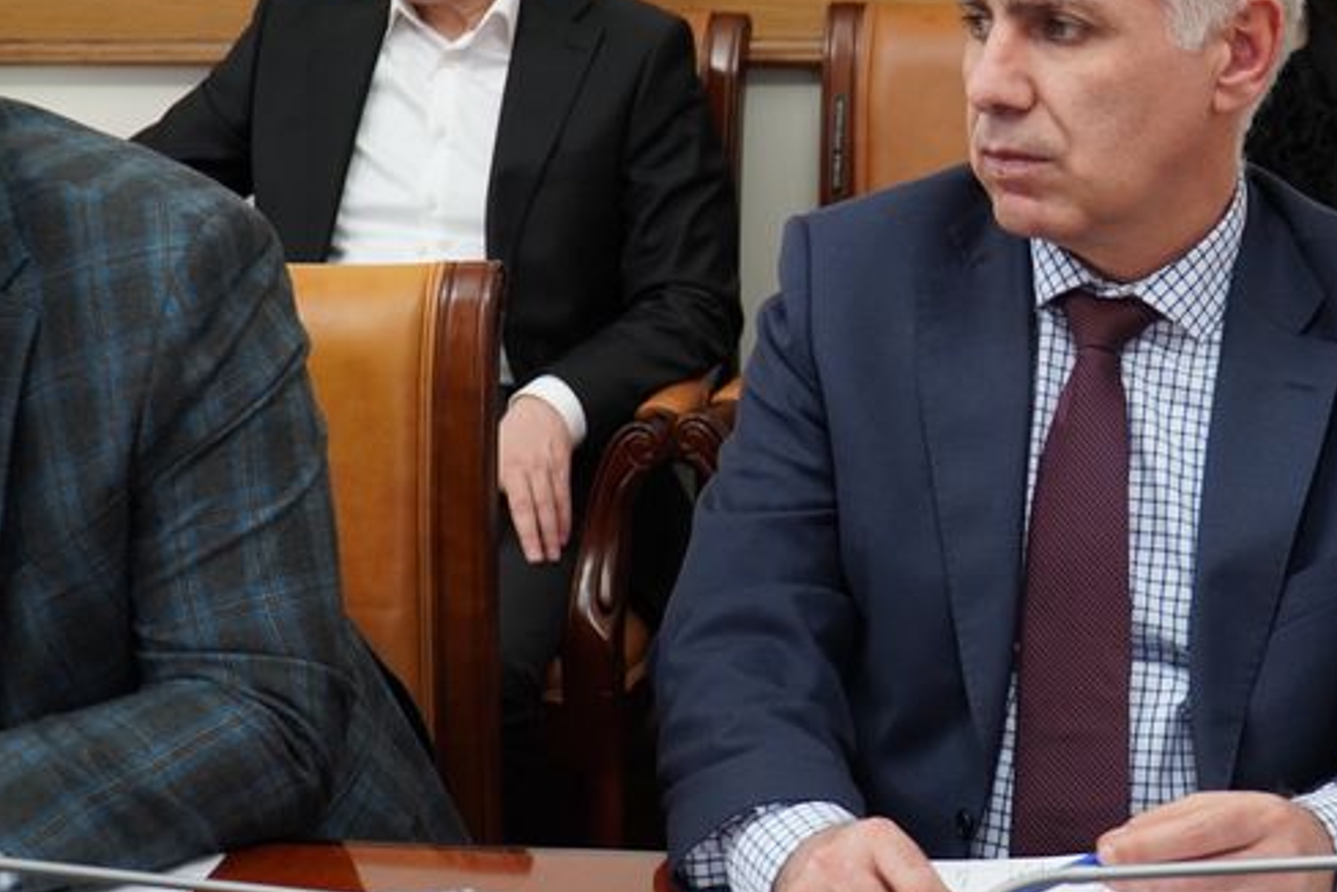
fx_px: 3373
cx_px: 1028
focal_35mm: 91
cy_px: 341
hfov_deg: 22.2
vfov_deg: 15.0
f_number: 4
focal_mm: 37
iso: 800
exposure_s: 1/60
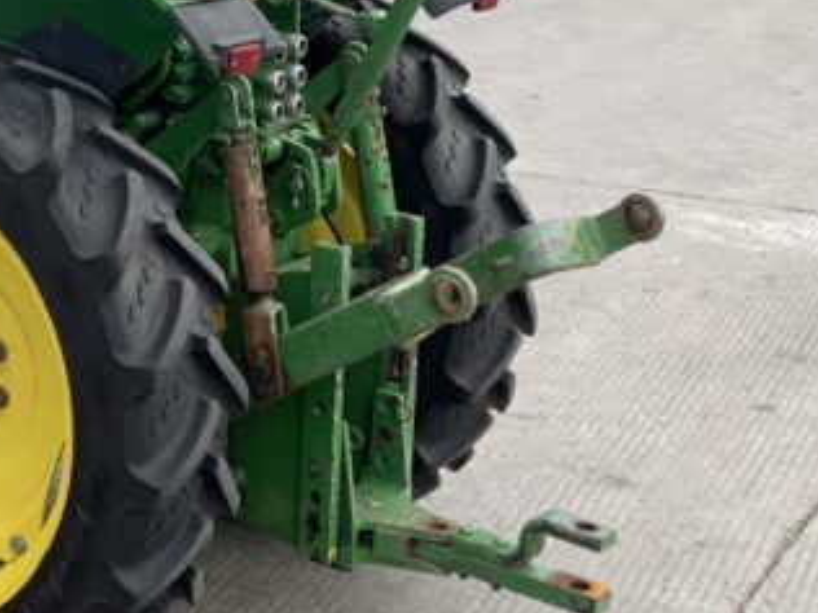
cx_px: 166
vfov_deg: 15.4
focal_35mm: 94
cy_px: -18
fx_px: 2221
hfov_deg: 20.6
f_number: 1.8
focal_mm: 3
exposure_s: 1/719
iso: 16
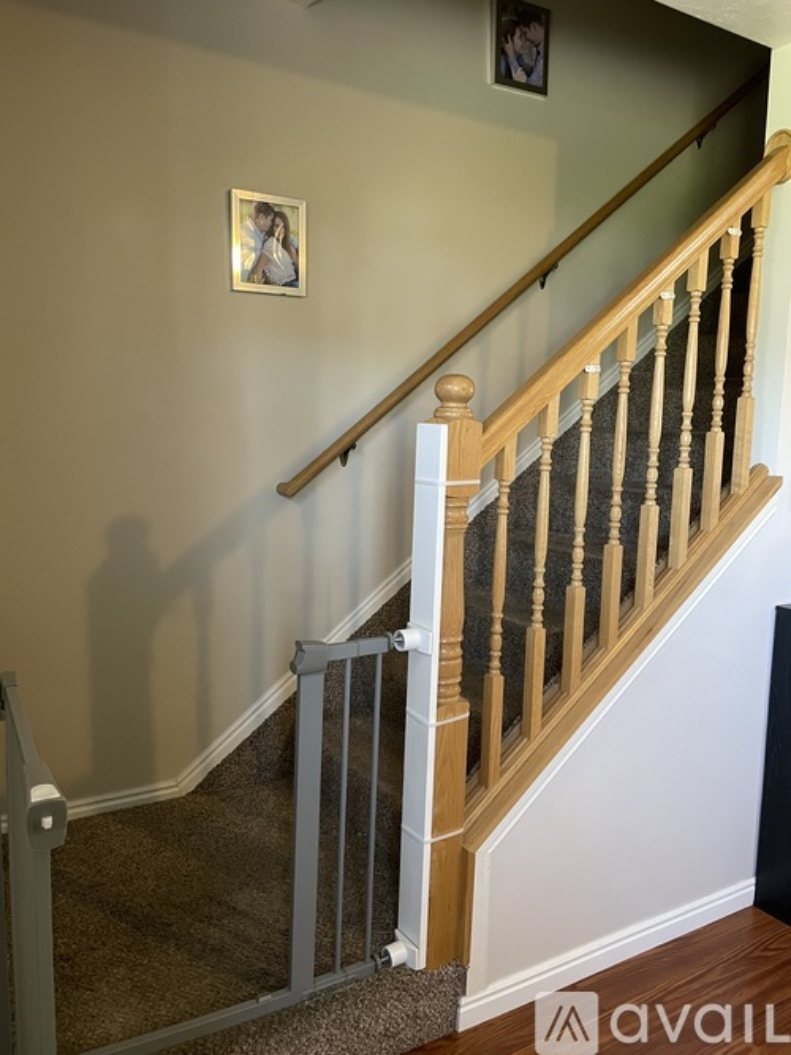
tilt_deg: -6.0
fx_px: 792
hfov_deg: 53.0
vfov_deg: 67.3
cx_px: 396
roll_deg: -1.7
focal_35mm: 26
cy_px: 528
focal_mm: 4.2
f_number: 1.6
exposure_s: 1/60
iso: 400
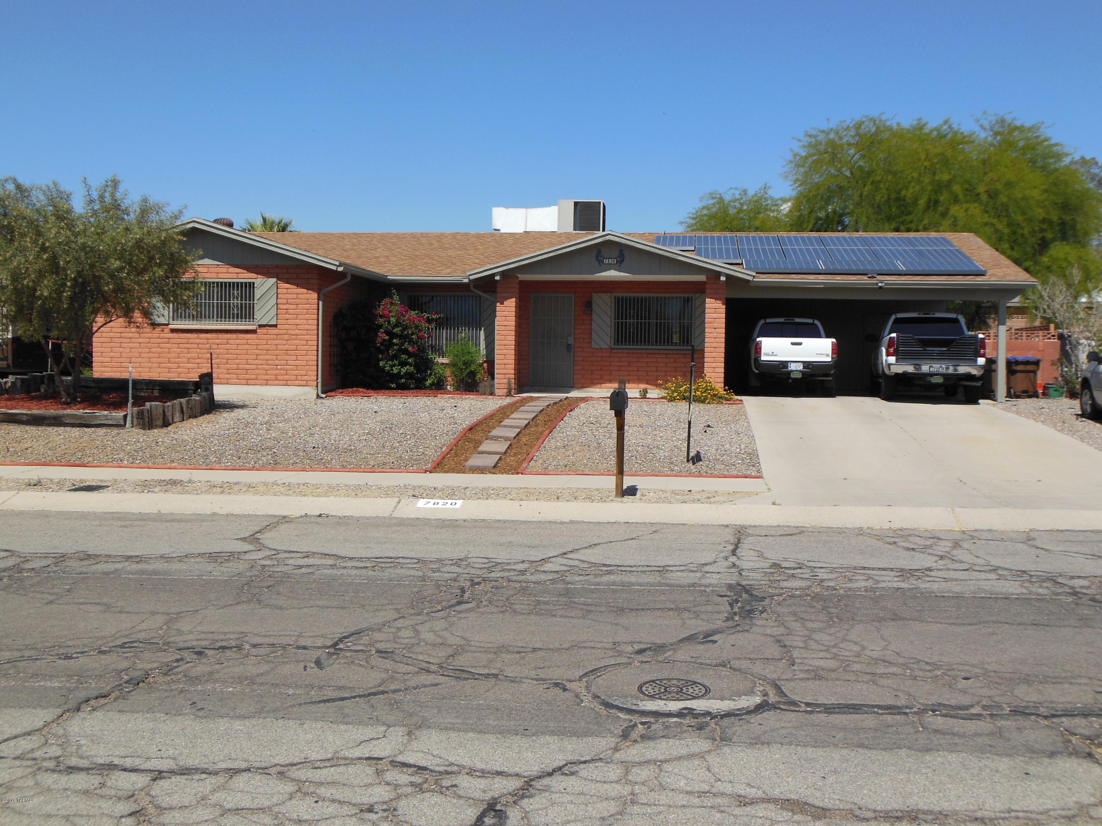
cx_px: 551
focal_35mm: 33
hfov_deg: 55.4
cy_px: 413
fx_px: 1051
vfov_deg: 42.9
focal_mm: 6
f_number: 3.5
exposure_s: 1/2000
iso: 125
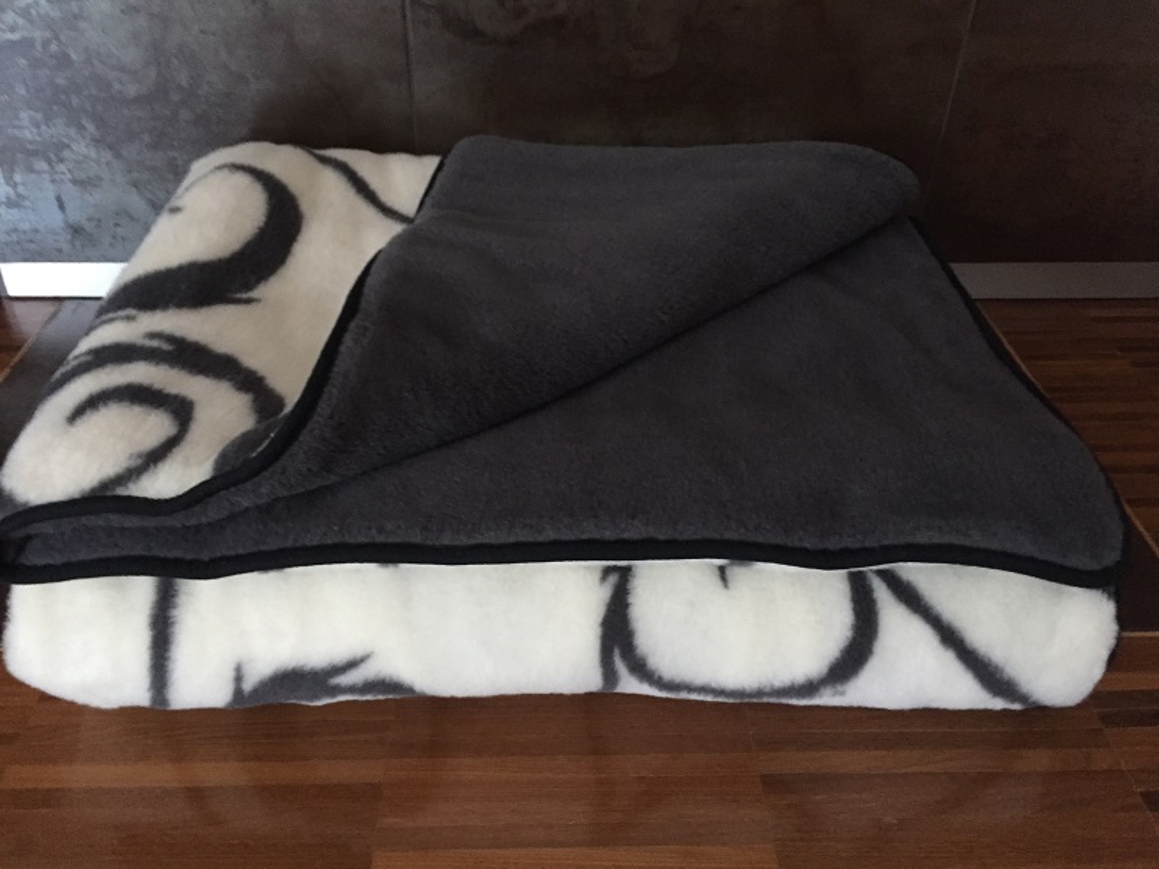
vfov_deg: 48.2
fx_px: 971
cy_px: 434
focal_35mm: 29
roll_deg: -1.6
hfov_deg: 61.7
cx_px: 580
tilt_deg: -36.7
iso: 250
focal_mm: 4.15
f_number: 2.2
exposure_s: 1/17
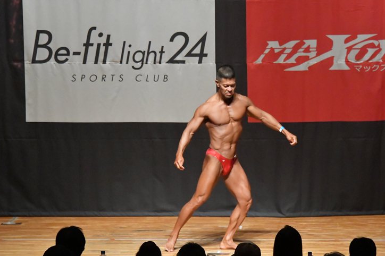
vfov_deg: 5.7
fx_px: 2576
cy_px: 133
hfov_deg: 8.5
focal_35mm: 241
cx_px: 202
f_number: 5.6
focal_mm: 150
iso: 12800
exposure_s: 1/400
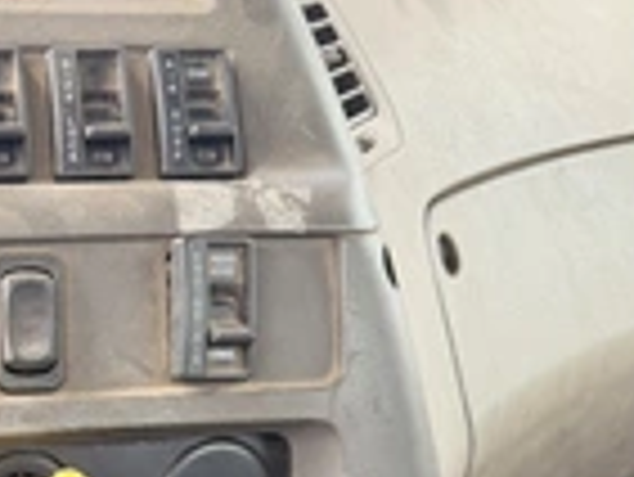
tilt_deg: -27.3
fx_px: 1246
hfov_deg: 24.7
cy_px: 490
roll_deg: -2.0
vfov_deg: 20.8
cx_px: -198
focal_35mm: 68
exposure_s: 1/123
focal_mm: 6.76
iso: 80
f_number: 1.78
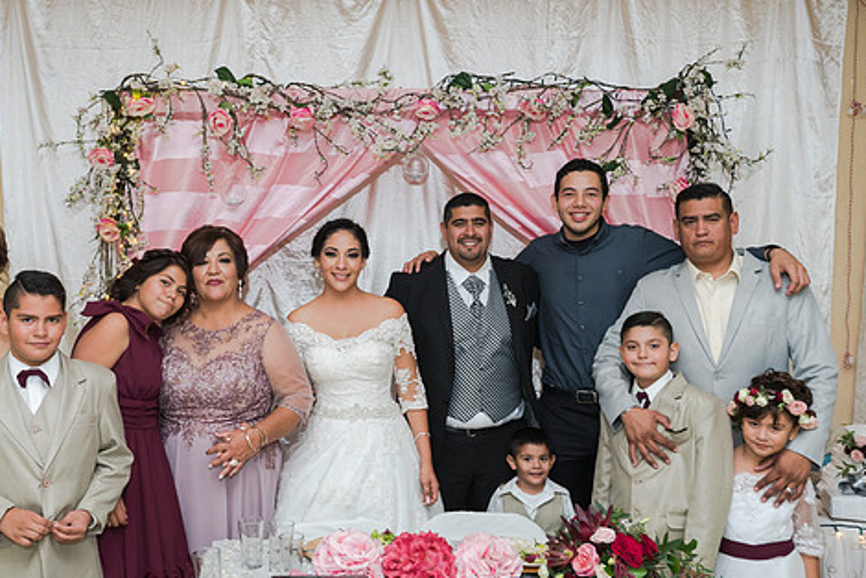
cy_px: 303
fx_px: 891
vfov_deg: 36.0
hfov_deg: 51.6
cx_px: 356
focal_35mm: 37
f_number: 3.5
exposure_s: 1/100
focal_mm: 30
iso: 1600
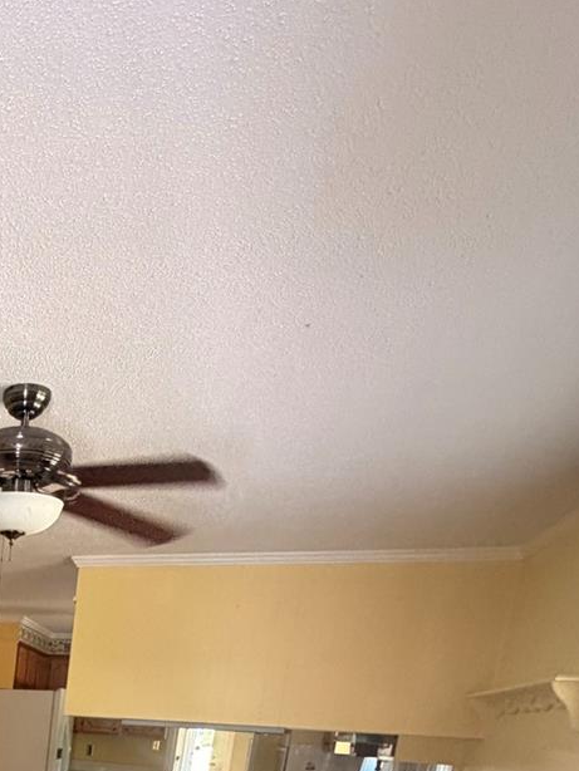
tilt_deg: -11.1
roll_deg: -4.1
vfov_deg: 40.5
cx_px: -128
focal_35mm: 35
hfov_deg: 32.9
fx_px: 780
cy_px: 880
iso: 400
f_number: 2.2
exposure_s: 1/60
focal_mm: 2.22
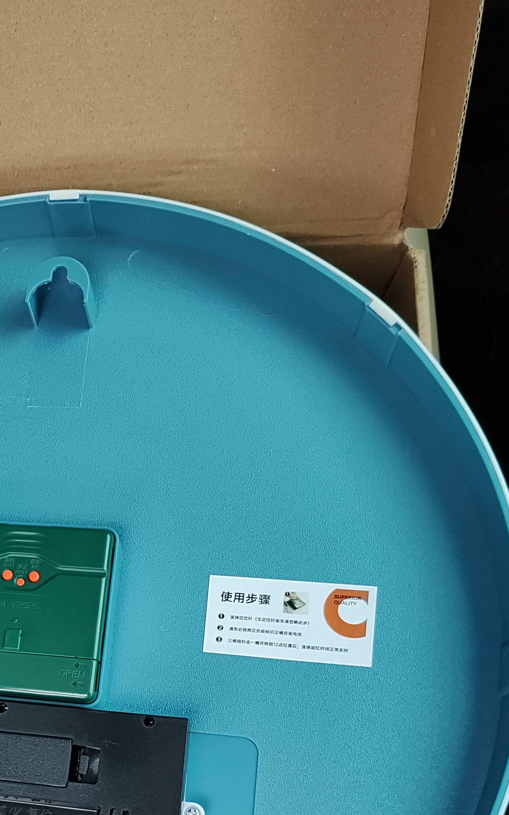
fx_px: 1021
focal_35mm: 46
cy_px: 651
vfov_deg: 41.6
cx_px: 23
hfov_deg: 26.7
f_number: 1.8
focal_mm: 4.26
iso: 139
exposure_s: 1/100
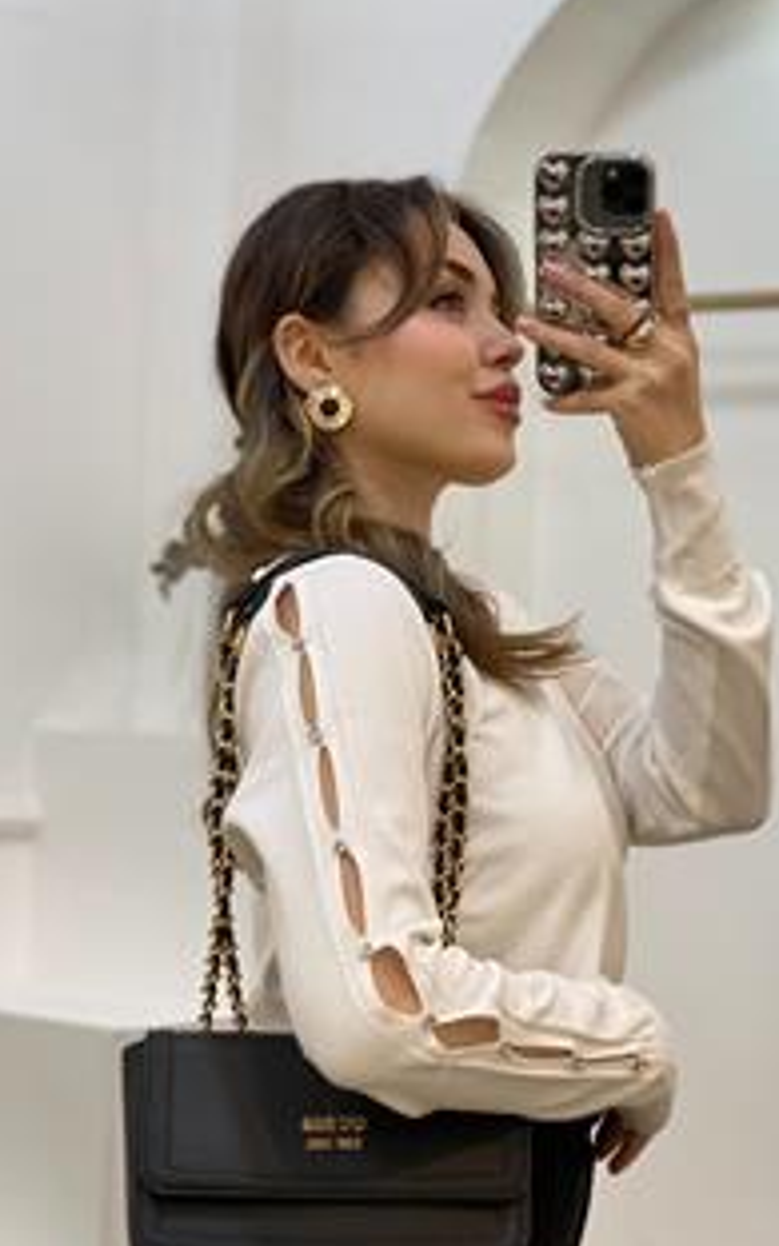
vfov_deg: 28.2
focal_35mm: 73
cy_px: 713
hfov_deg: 17.8
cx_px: 475
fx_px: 2480
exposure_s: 1/100
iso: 80
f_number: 2
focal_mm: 6
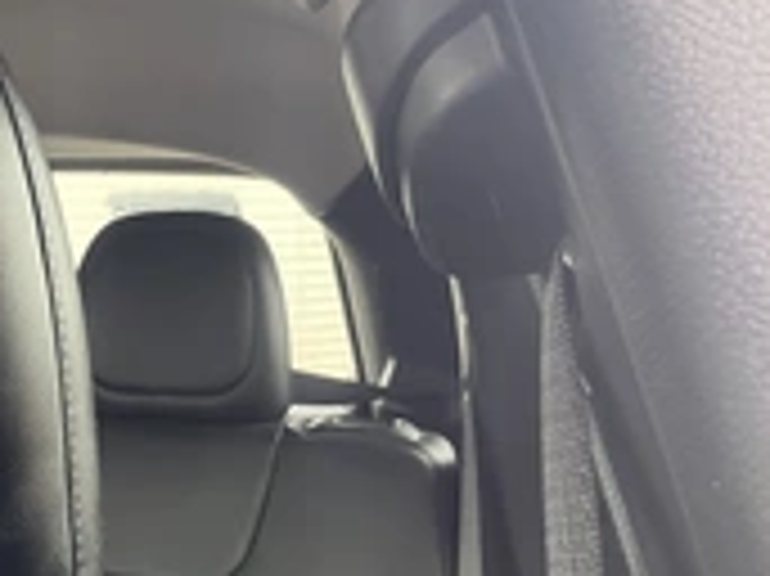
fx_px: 1512
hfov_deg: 26.4
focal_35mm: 68
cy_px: 320
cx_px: -72
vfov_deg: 21.6
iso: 64
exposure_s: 1/61
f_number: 1.8
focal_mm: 3
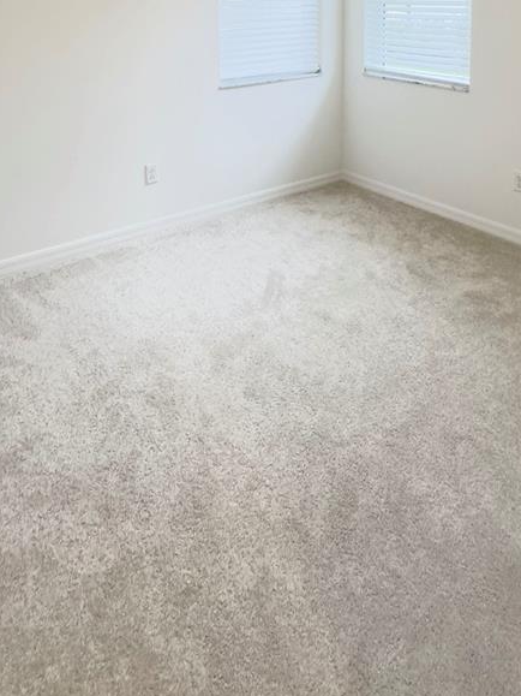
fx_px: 582
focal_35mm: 29
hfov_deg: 48.2
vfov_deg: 53.2
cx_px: 283
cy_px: 58
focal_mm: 2.22
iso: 200
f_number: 2.2
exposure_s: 1/120
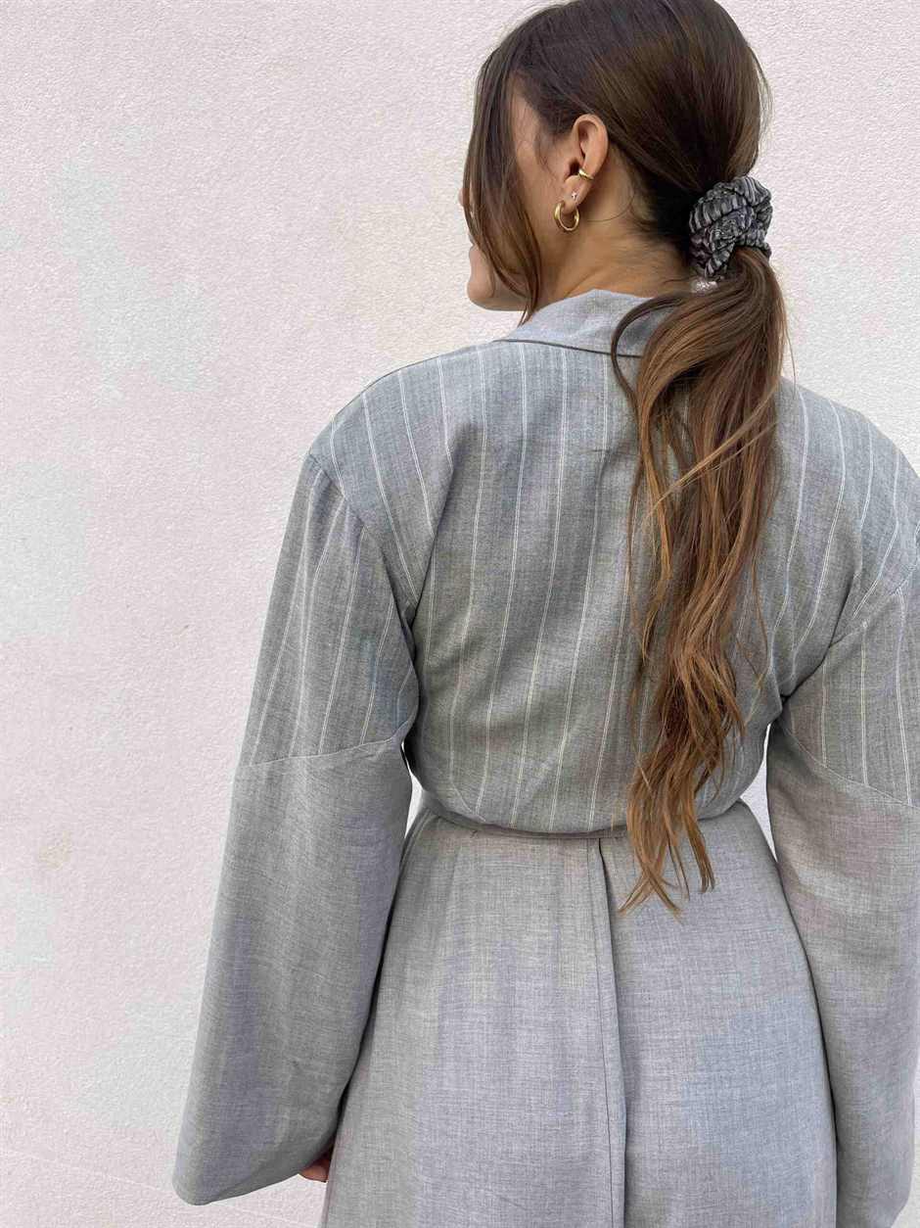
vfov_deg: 67.3
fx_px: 922
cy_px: 614
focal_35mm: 26
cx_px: 460
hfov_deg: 53.0
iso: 32
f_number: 1.6
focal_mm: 5.1
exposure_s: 1/731
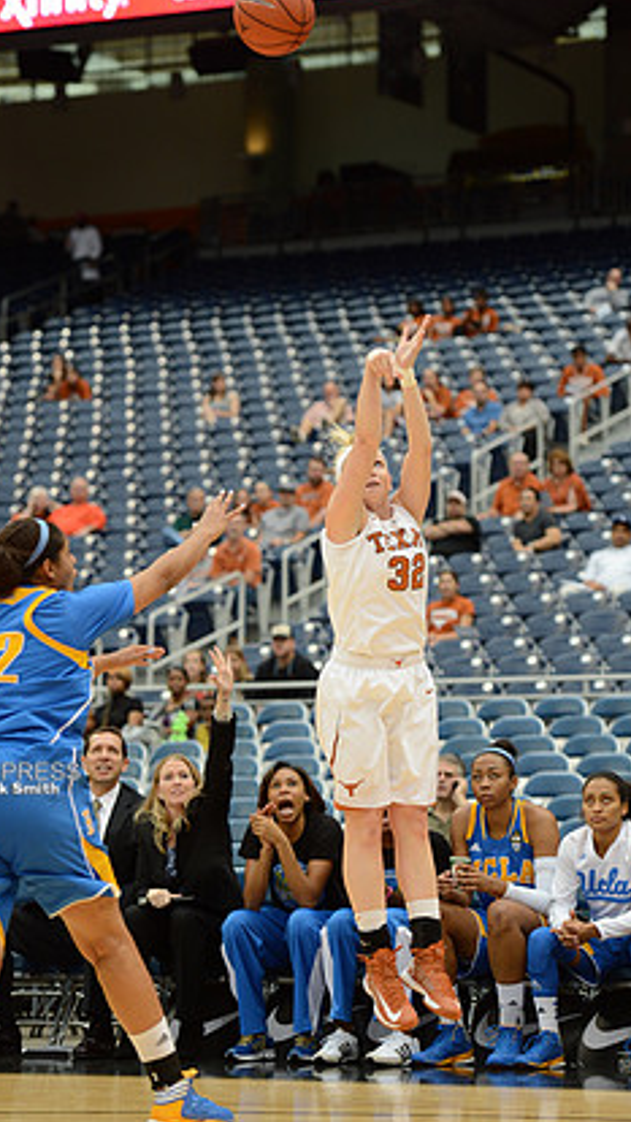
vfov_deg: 16.3
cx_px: 282
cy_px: 531
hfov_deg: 9.2
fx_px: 3925
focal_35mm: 132
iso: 1250
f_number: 2.8
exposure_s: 1/1250
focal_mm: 116
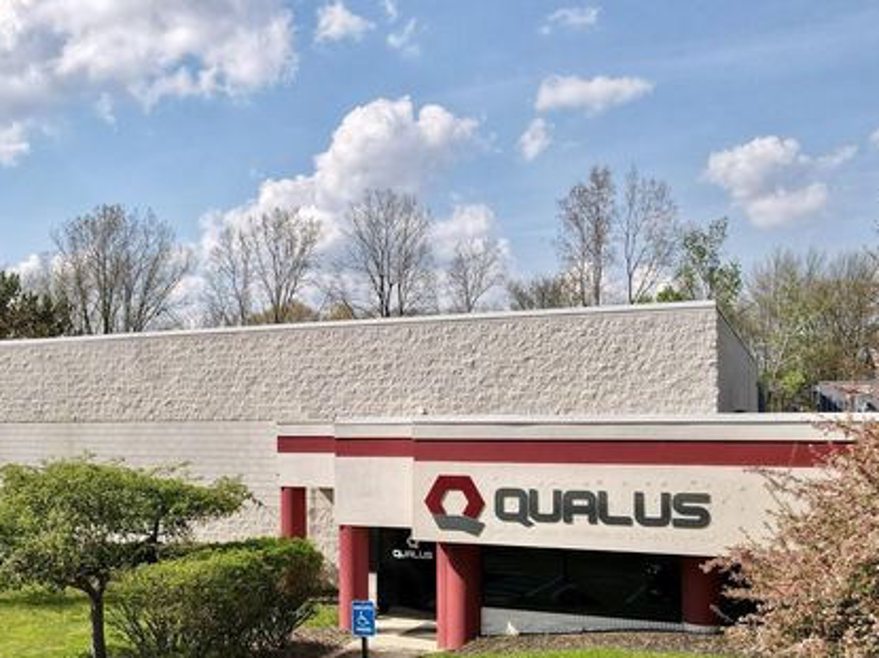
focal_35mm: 37
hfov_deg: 49.2
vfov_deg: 38.3
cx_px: 284
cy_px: 423
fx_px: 939
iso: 100
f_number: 2.8
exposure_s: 1/1000
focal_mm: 4.5
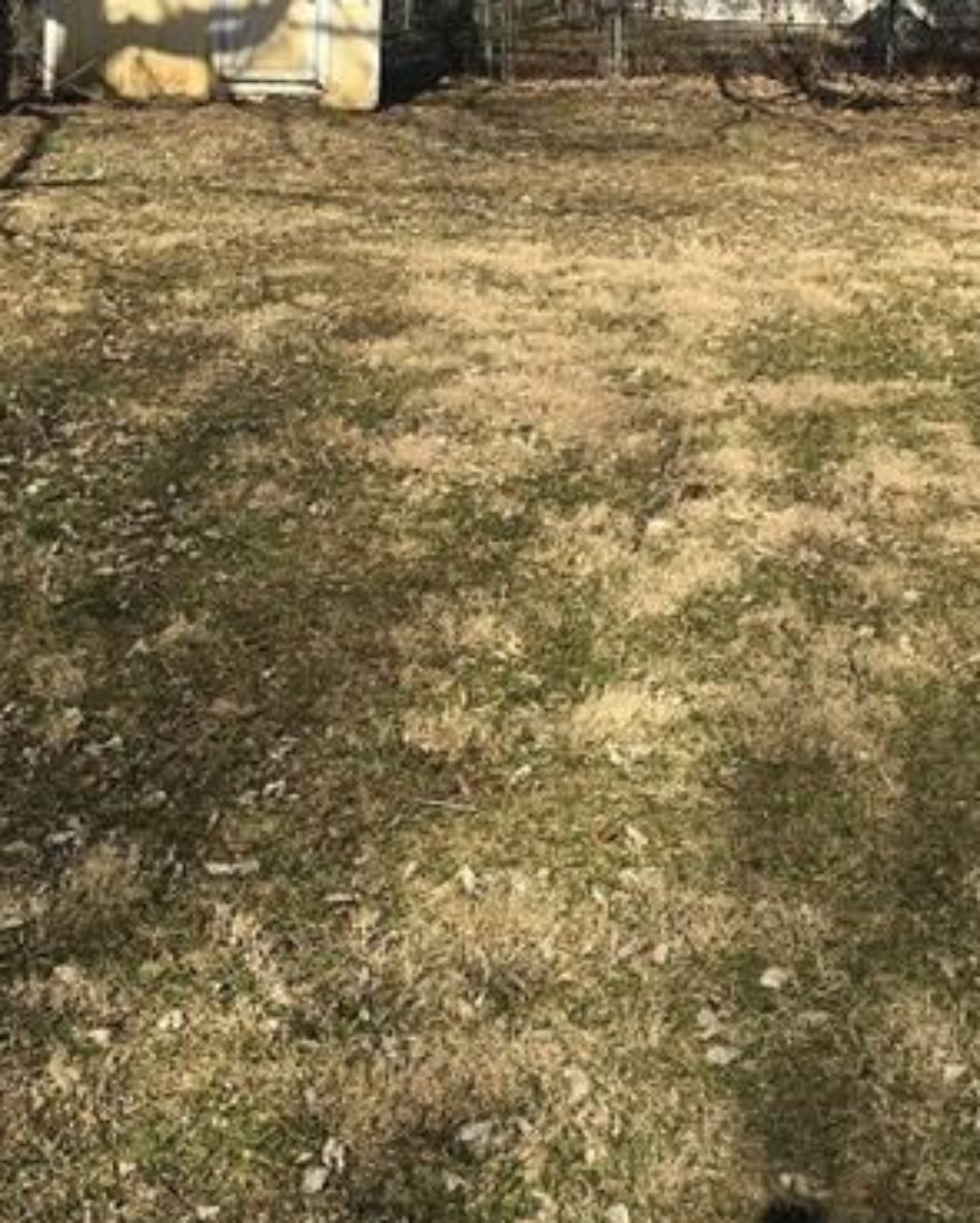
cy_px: 153
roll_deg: -0.8
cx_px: 555
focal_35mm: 59
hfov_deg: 25.8
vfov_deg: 30.7
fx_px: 2136
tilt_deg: -5.0
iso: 25
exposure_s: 1/1789
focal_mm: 4.15
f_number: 2.2
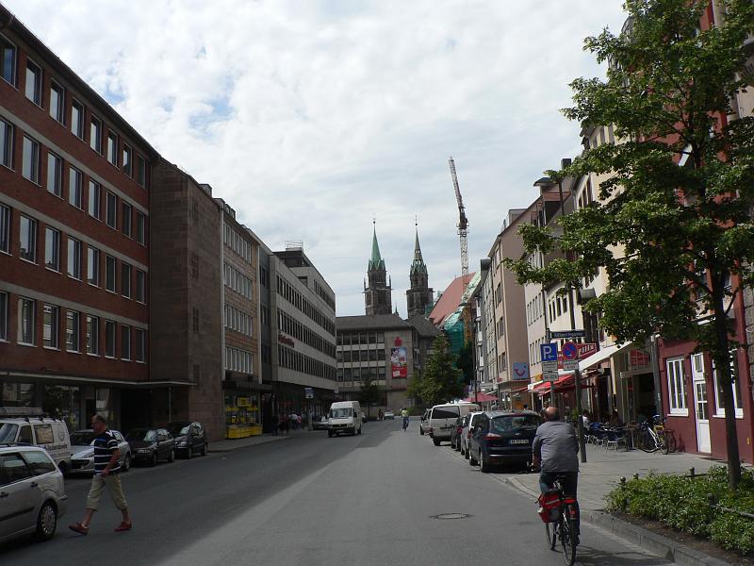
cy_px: 283
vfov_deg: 39.7
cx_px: 377
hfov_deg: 51.4
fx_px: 784
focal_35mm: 36
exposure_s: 1/640
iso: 80
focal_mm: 6
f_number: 5.6
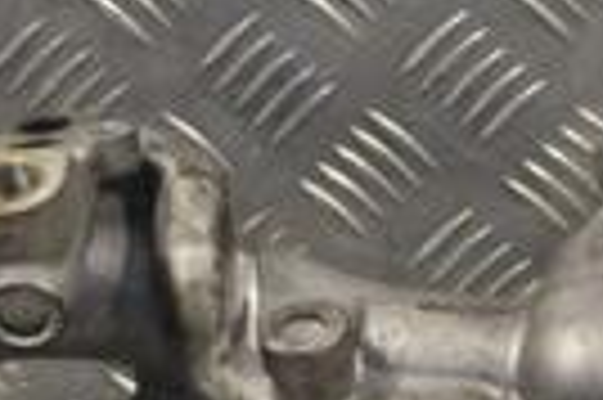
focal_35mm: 255
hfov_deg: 8.0
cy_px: 490
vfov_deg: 5.4
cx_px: 801
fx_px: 4266
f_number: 5
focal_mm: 38
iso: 400
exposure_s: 1/80
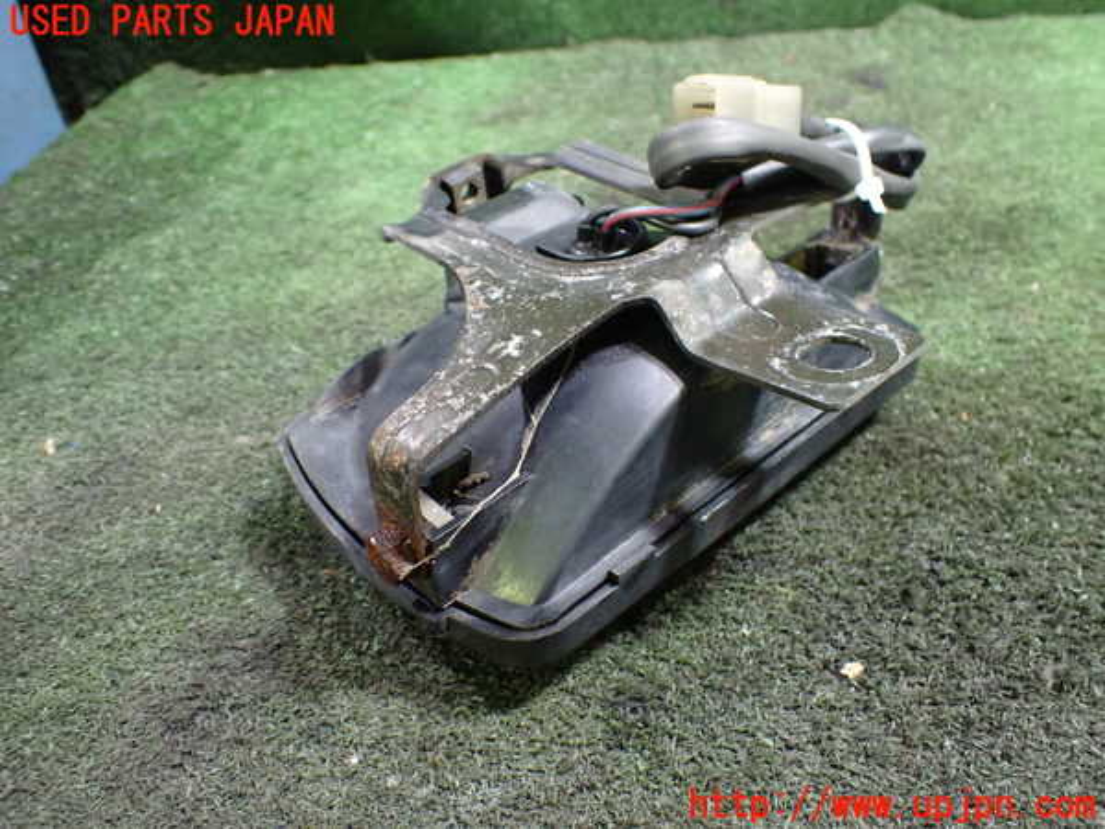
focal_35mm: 30
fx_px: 958
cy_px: 414
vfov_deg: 46.8
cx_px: 552
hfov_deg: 60.0
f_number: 2.3
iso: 1000
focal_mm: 5.4
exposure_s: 1/30
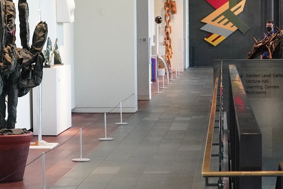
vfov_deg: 11.7
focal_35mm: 117
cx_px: 163
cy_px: 122
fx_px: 919
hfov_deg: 17.5
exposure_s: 1/100
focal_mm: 38
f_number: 8
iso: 10000
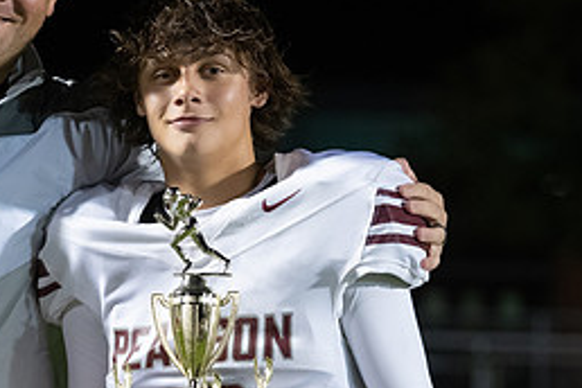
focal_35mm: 264
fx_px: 4268
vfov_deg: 5.2
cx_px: 144
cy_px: 261
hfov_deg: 7.8
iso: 4000
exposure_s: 1/320
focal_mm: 105
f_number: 3.5
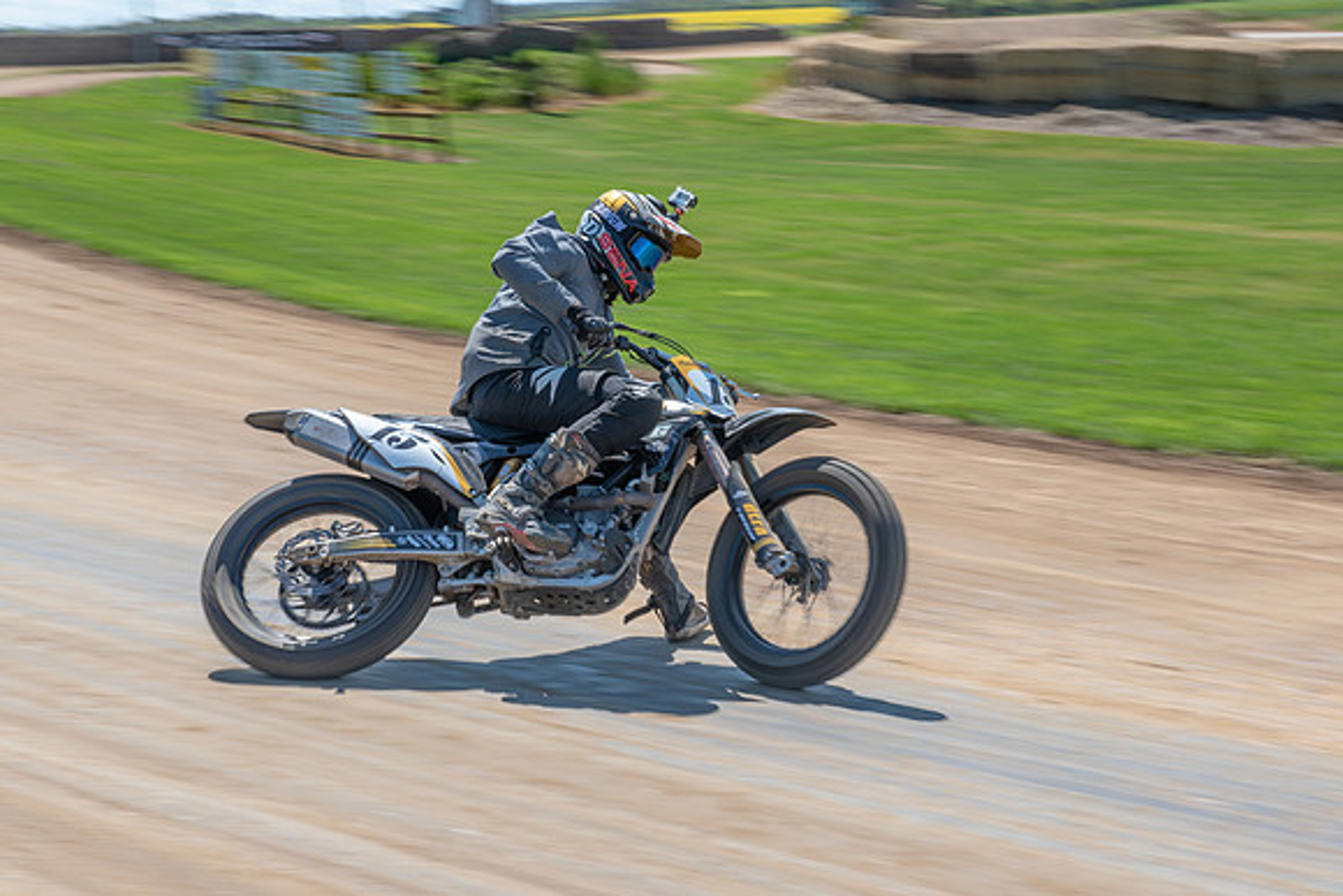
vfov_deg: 19.5
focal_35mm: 70
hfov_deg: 28.8
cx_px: 672
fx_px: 2612
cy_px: 448
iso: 100
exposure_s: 1/160
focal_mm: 70
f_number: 8
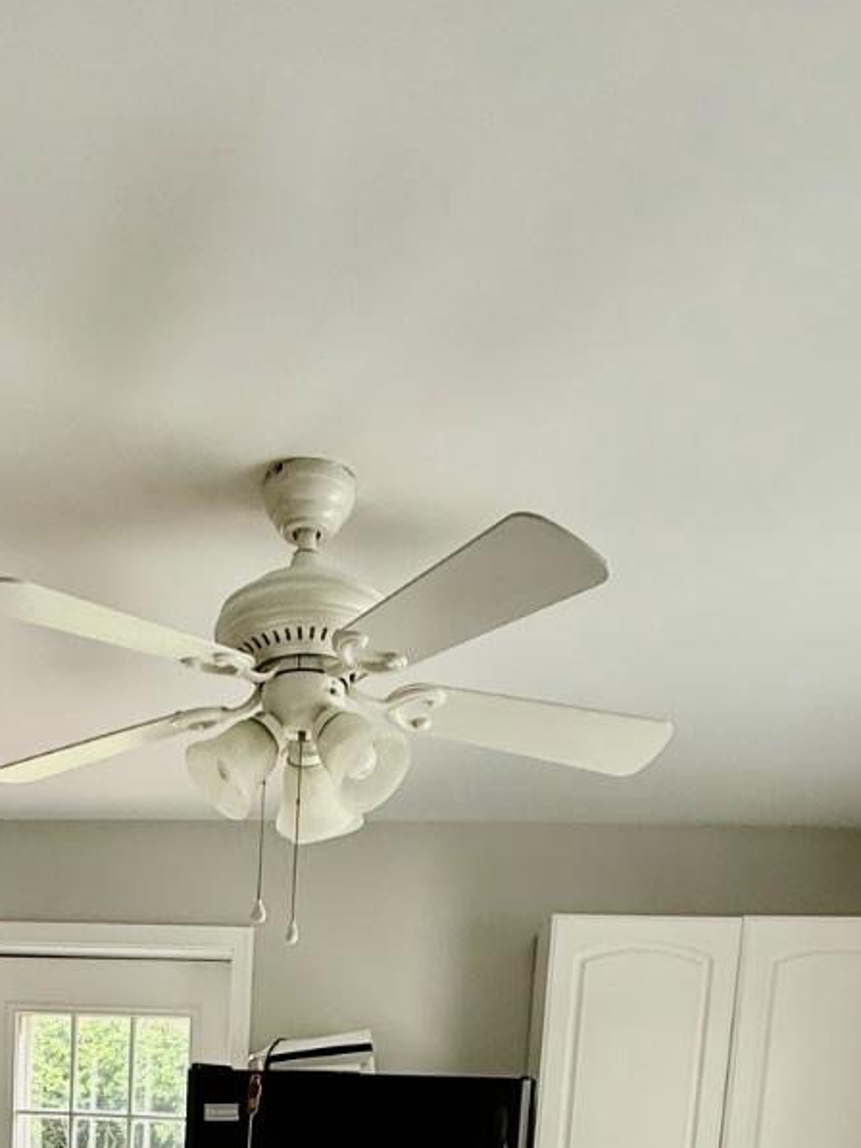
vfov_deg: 39.5
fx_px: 1193
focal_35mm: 36
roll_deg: -1.8
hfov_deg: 38.8
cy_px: 1325
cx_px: 234
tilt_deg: -6.3
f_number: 2.2
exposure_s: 1/99
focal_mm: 2.22
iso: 200
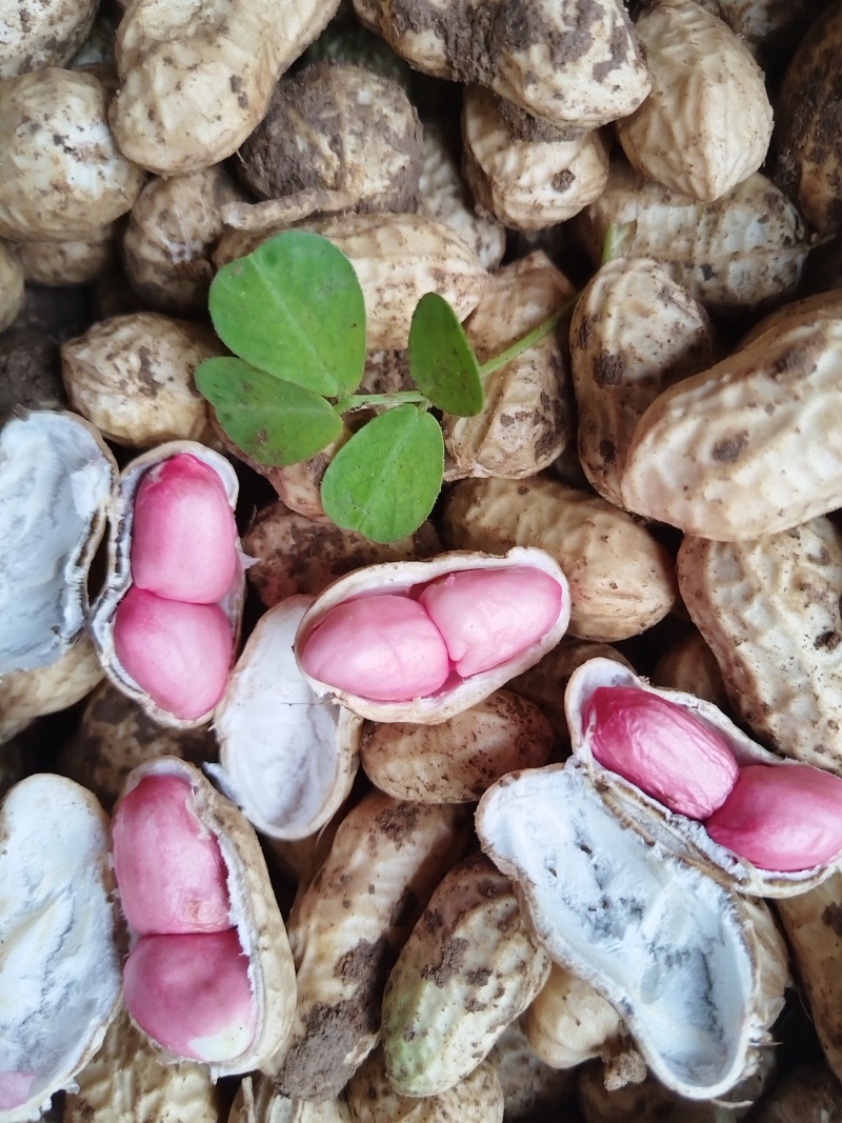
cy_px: 562
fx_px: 843
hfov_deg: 53.1
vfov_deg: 67.3
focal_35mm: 26
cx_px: 421
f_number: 1.9
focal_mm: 4.95
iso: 678
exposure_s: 1/100
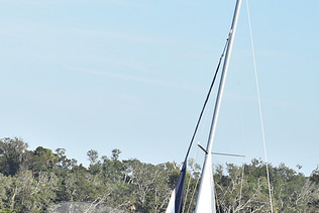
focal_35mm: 344
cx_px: 139
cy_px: 252
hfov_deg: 6.0
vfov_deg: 4.0
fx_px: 3049
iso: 400
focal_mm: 125
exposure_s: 1/1000
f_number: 8
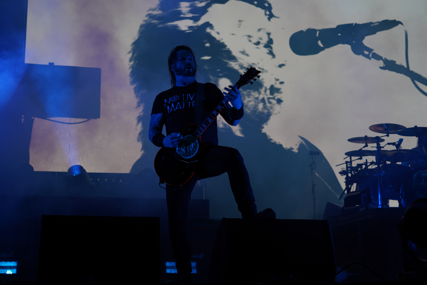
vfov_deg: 23.8
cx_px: 214
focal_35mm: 57
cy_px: 142
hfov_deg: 35.1
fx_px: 676
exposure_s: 1/100
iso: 100
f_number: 5
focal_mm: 57
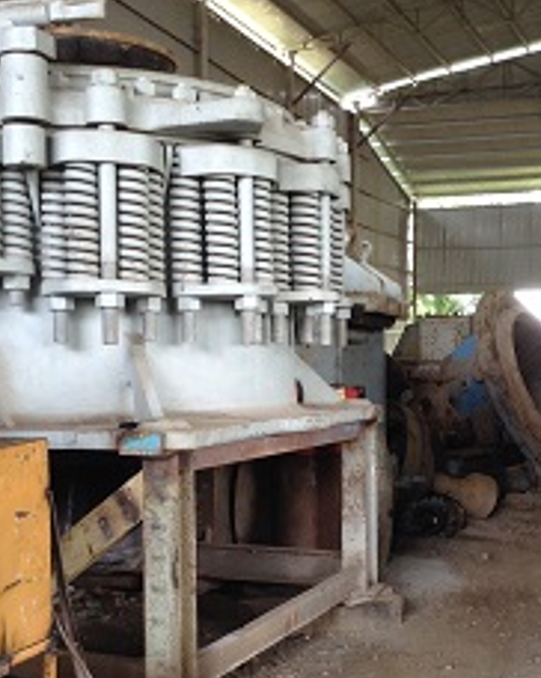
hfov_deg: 27.5
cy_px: 418
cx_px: 308
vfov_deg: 34.0
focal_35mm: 55
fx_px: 1102
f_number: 2.4
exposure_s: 1/25
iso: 50
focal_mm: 3.3
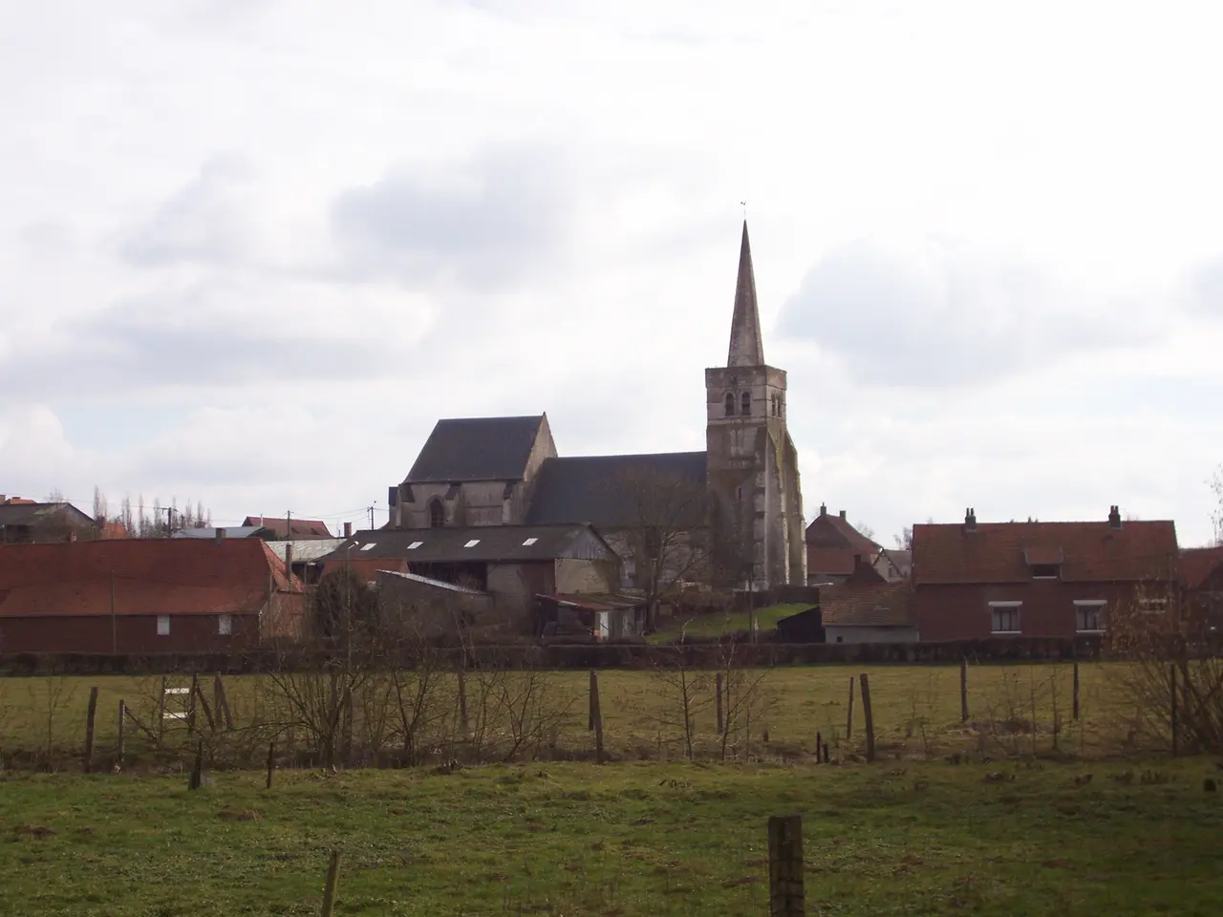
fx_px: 2296
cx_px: 612
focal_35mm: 65
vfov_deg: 22.6
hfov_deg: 29.8
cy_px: 458
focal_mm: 10.8
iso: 80
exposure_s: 1/745
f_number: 3.6
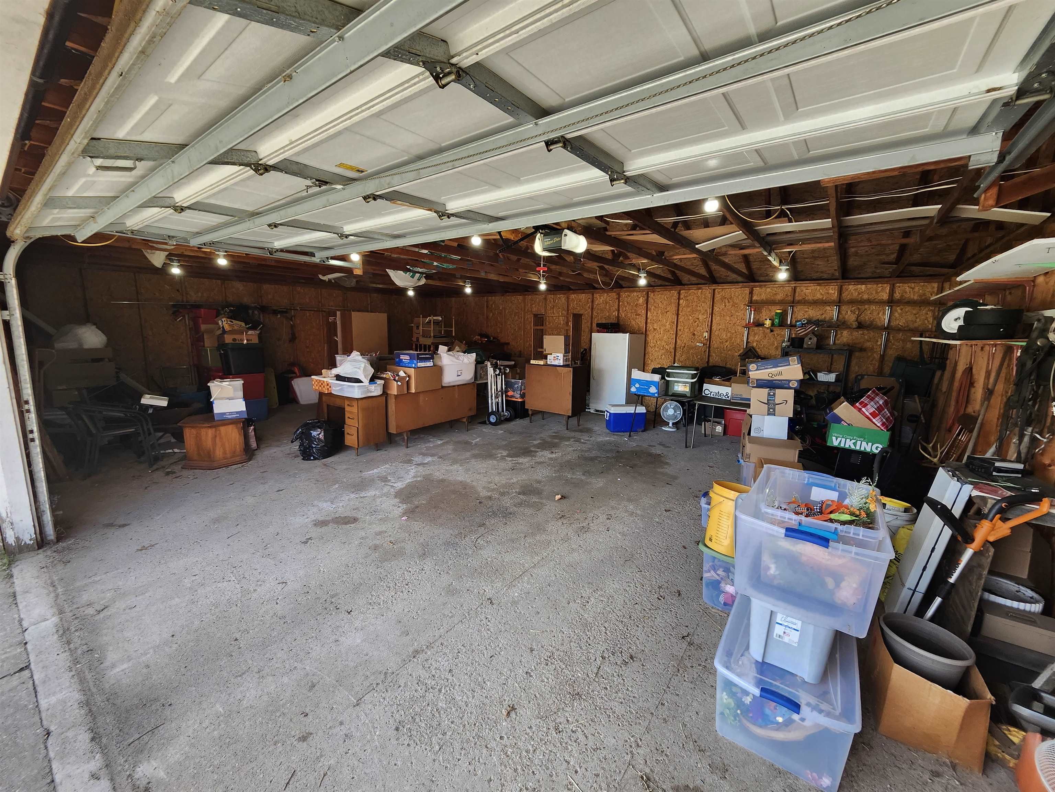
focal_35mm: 13
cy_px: 396
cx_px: 528
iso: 64
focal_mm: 1.74
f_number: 2.2
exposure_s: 1/120
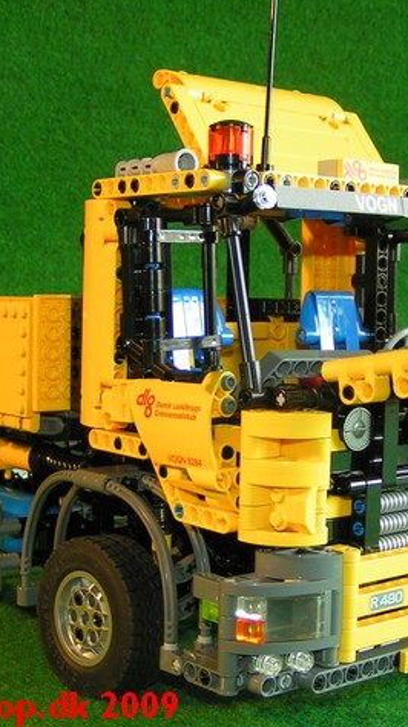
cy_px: 360
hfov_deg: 21.4
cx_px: 171
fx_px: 1079
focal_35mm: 56
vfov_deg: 37.2
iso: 80
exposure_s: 1/40
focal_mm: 5.8
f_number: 2.8
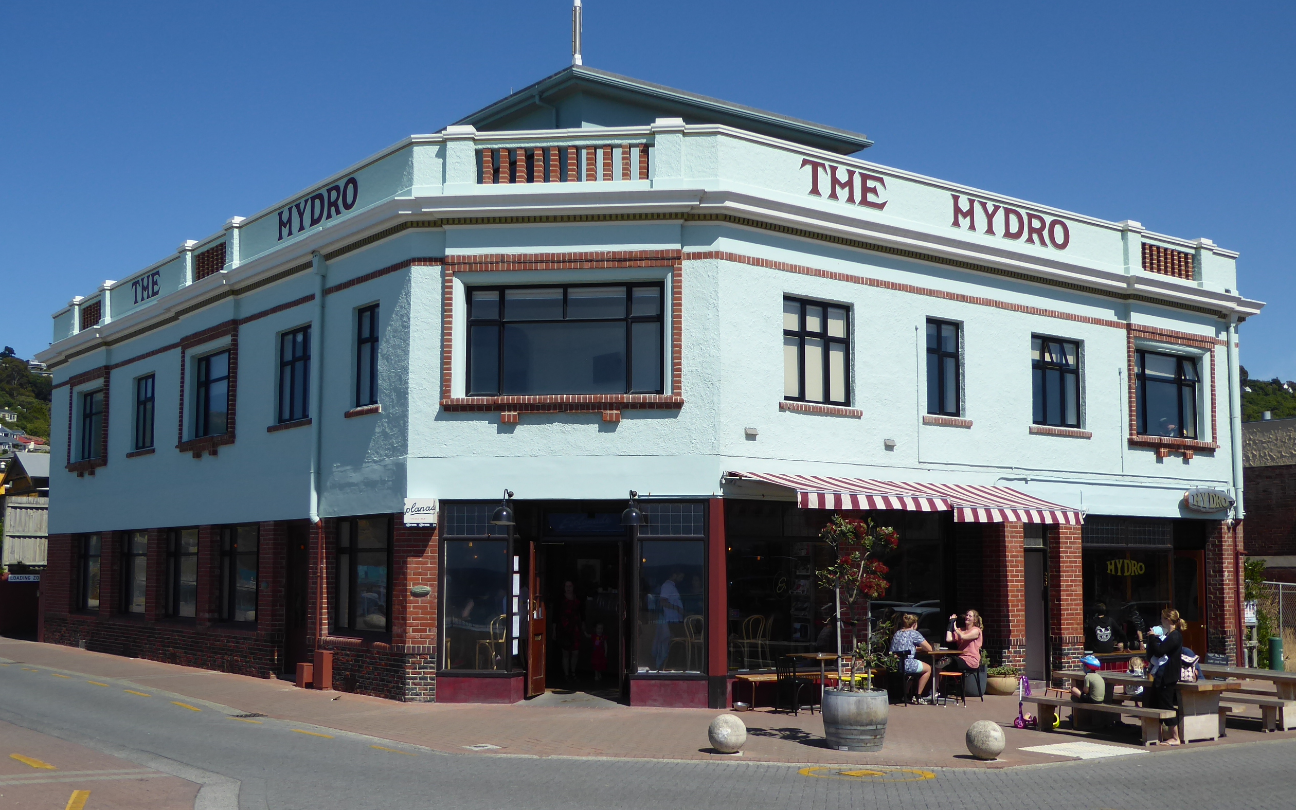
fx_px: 1483
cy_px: 455
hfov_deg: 47.2
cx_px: 640
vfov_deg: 30.5
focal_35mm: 42
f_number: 3.7
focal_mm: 6.7
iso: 80
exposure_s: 1/1000
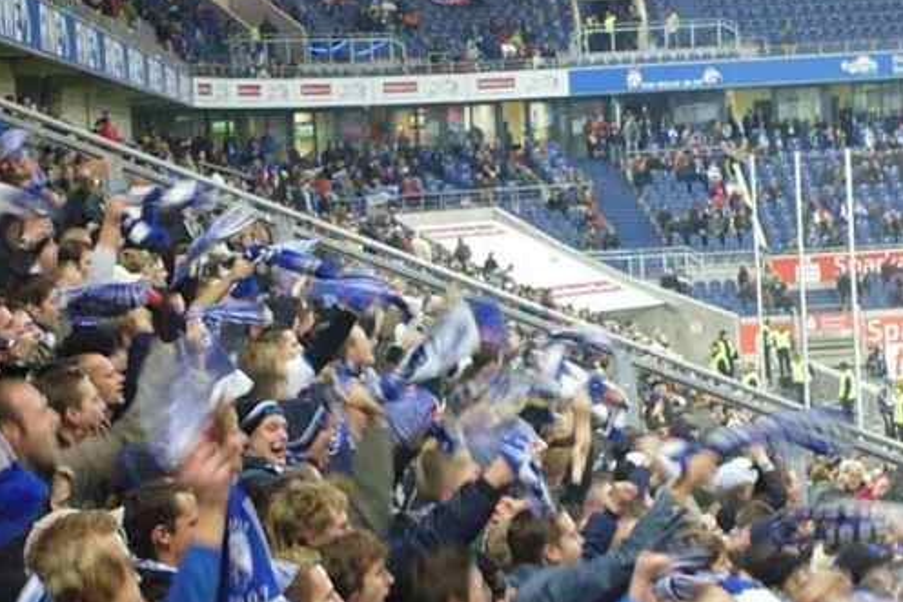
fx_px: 2760
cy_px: 288
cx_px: 450
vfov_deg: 12.5
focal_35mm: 110
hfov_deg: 18.6
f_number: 5
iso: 100
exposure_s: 1/20
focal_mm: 17.4
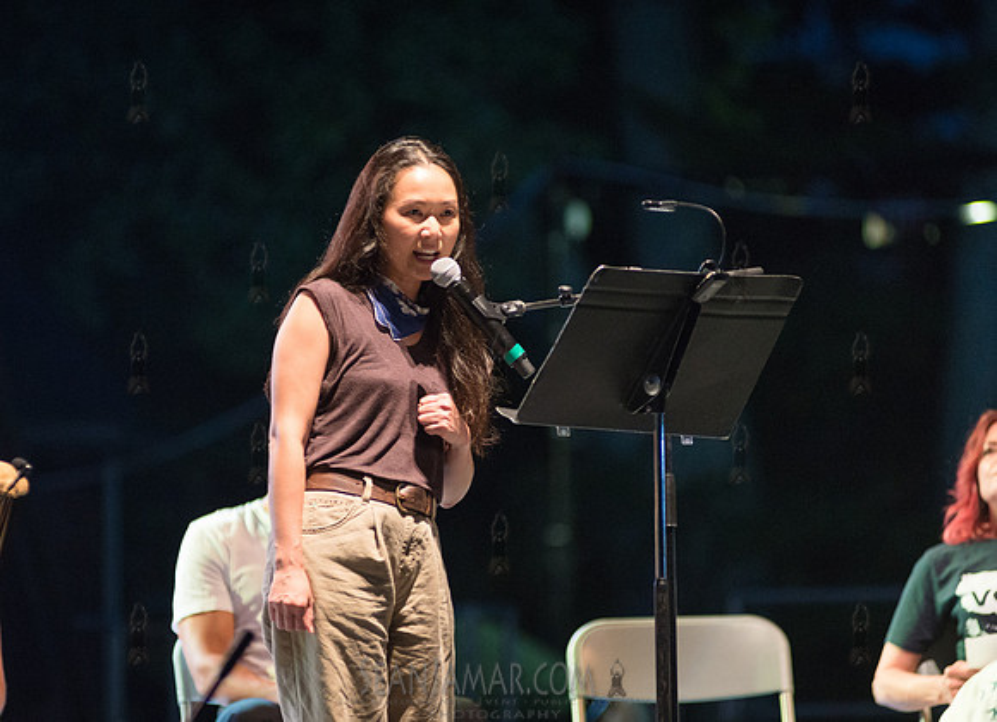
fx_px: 7417
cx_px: 423
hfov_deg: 7.7
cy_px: 385
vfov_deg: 5.6
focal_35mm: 261
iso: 3200
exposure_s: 1/320
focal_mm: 200
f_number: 2.8
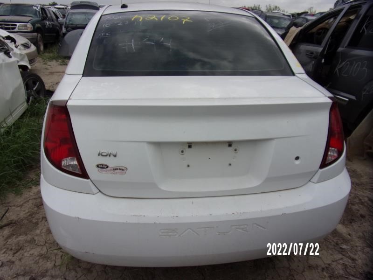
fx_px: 259
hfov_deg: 71.6
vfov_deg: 56.8
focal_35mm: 24
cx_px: 186
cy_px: 140
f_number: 3.3
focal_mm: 4.3
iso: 80
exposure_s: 1/950
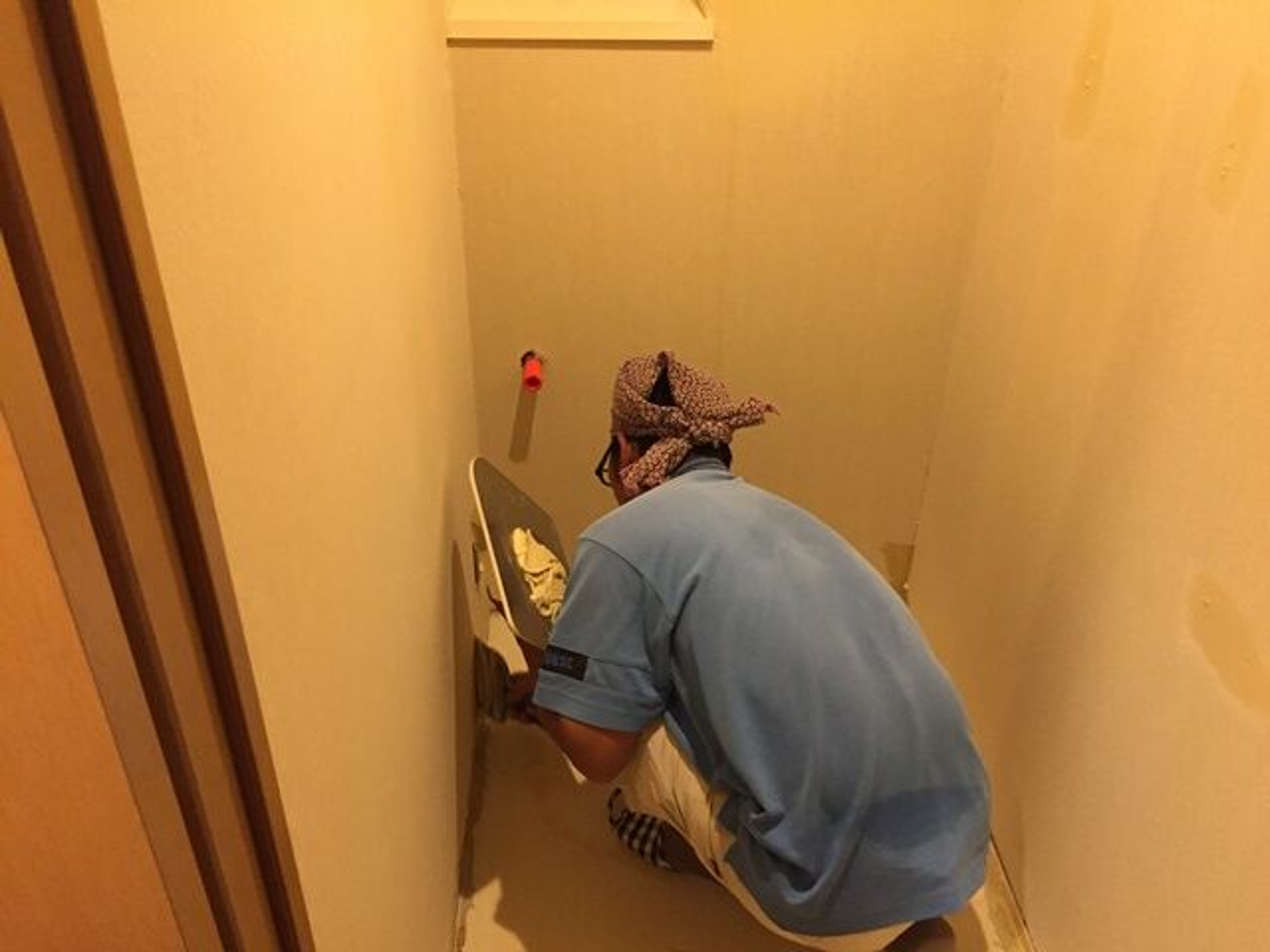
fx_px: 1064
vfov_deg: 48.2
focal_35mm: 29
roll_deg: -2.9
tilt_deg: -34.1
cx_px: 635
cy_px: 476
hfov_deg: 61.7
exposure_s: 1/30
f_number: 2.2
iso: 250
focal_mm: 4.15
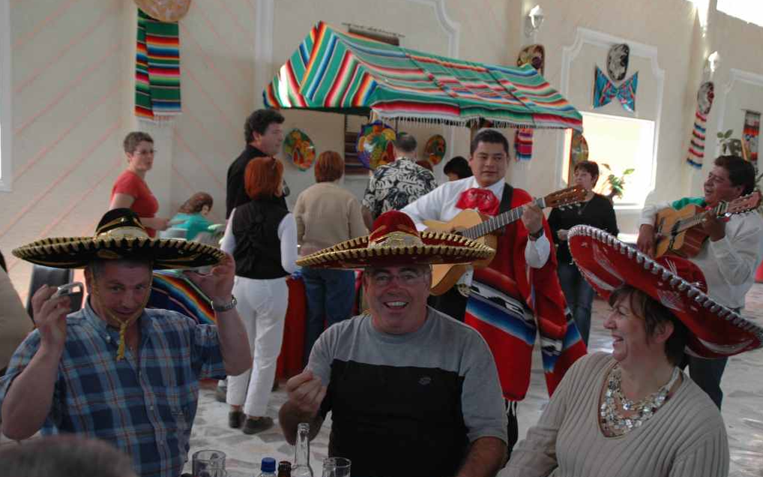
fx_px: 894
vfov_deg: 29.8
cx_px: 382
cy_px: 251
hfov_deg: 46.2
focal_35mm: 43
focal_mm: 28
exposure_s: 1/60
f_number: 4.2
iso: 400
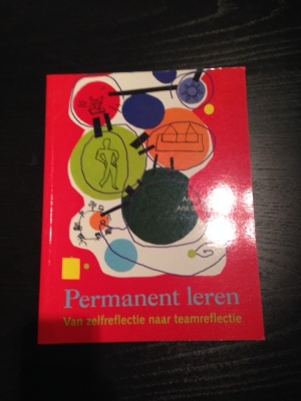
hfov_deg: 42.9
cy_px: 200
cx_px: 150
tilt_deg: -78.4
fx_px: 383
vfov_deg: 55.4
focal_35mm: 33
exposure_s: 1/20
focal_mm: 4.12
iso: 160
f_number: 2.4
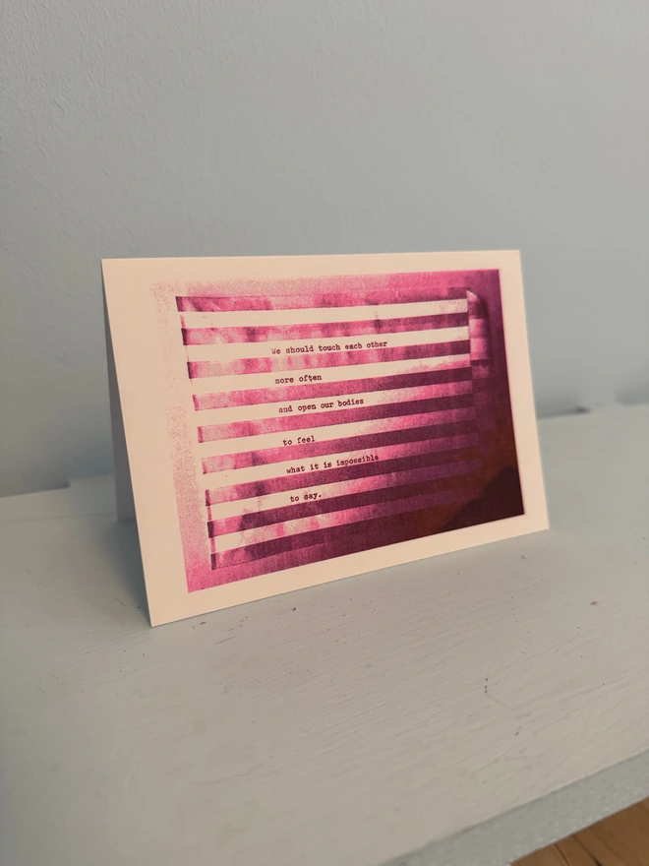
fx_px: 600
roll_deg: -1.5
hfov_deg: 56.8
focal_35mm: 24
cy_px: 433
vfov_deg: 71.6
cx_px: 324
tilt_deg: -19.9
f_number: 1.78
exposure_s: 1/50
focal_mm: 6.76
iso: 200
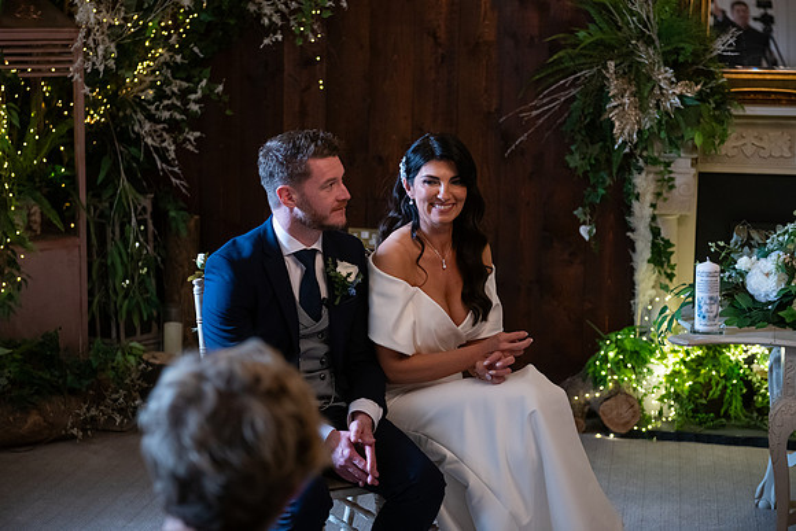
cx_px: 398
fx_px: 1548
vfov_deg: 19.5
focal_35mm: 70
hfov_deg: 28.8
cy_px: 266
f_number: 3.5
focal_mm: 70
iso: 1000
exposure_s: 1/160
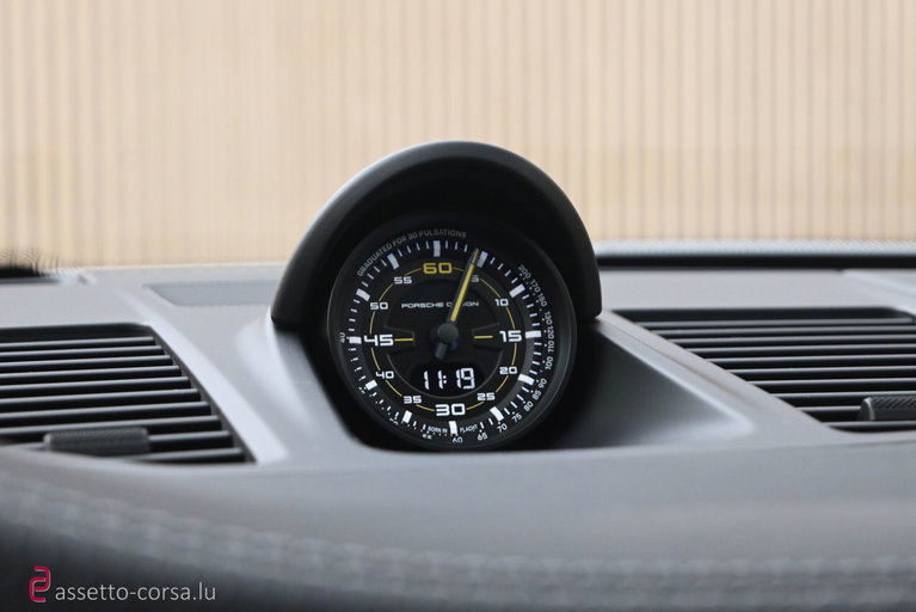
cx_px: 458
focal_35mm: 75
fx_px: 1909
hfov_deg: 27.0
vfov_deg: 18.2
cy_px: 306
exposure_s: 1/30
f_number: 6.3
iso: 2000
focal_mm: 50
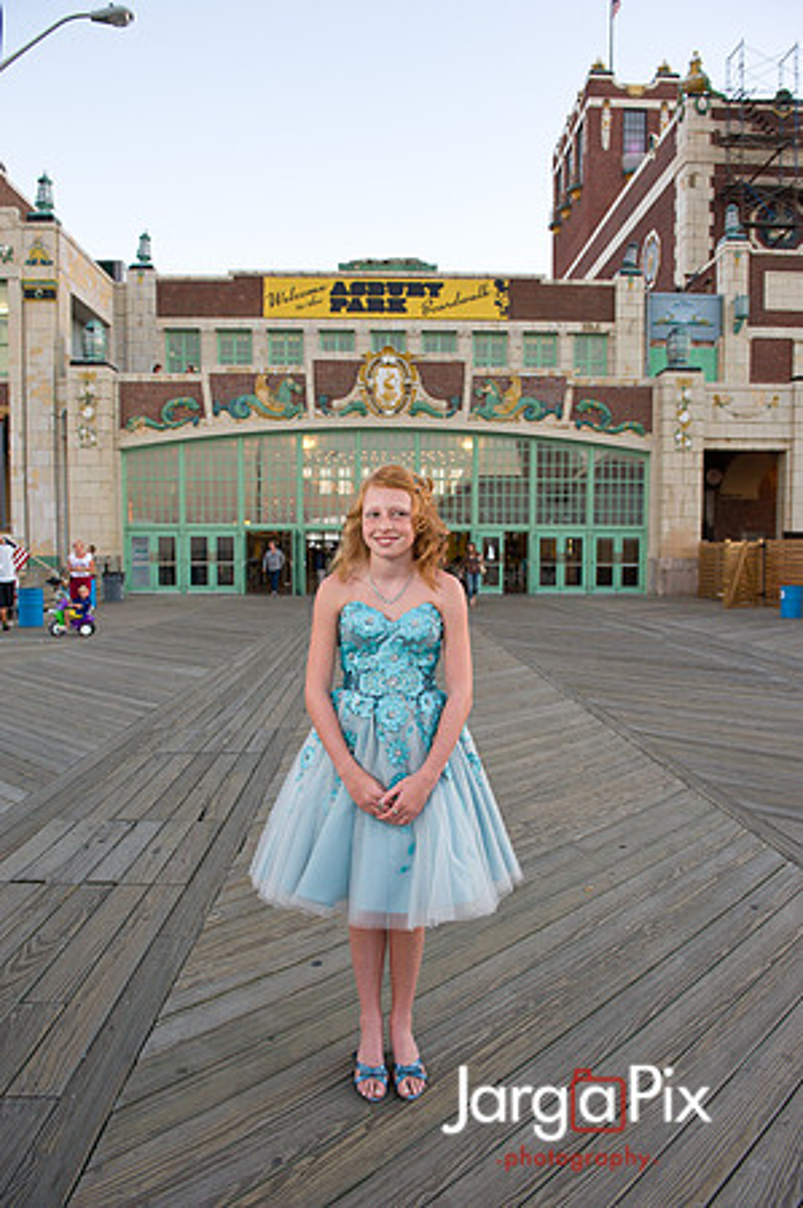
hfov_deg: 53.0
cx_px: 402
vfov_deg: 73.8
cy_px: 604
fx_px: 805
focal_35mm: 24
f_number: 5.6
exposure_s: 1/80
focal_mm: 24
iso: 800
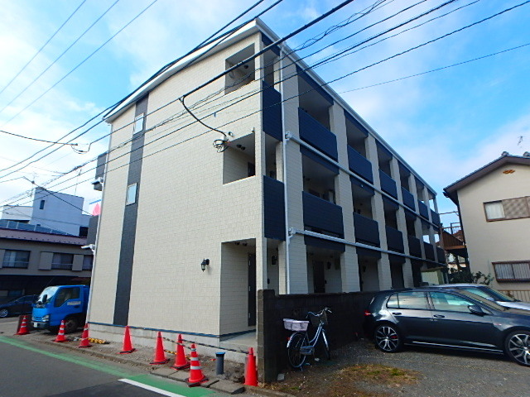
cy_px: 198
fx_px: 322
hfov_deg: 79.0
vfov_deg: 63.4
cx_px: 265
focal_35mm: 21
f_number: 6
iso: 125
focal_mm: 3.7
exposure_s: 1/400
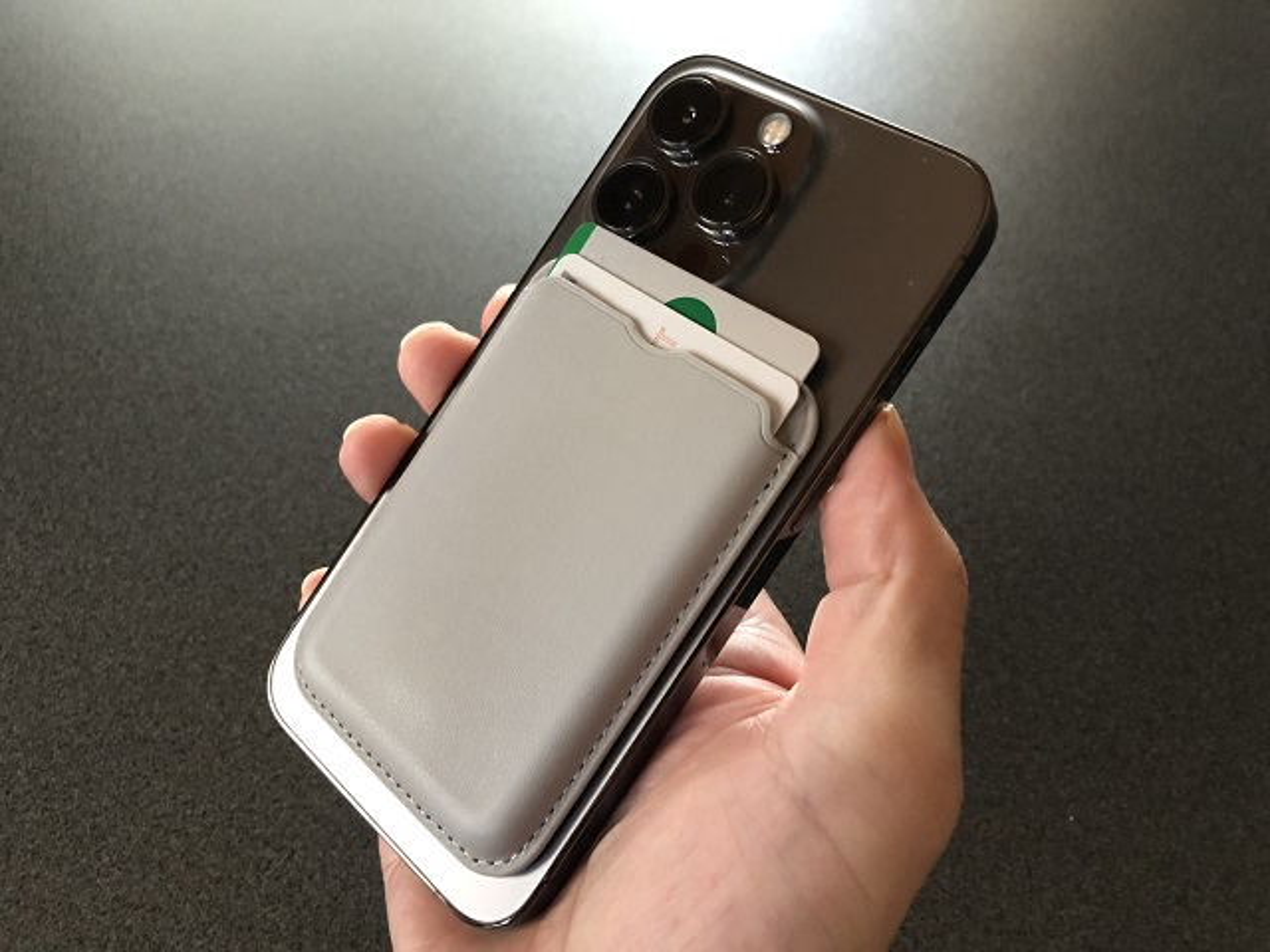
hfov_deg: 63.4
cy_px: 476
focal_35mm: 28
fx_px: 1027
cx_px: 635
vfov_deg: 49.7
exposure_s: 1/4
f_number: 1.8
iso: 100
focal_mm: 3.99
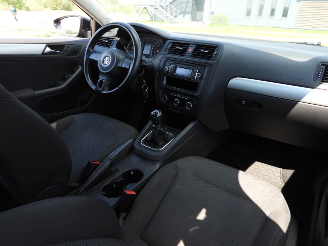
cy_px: 123
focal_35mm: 24
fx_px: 227
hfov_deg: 71.6
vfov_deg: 56.8
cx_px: 164
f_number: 2.8
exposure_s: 1/200
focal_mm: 4.3
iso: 100
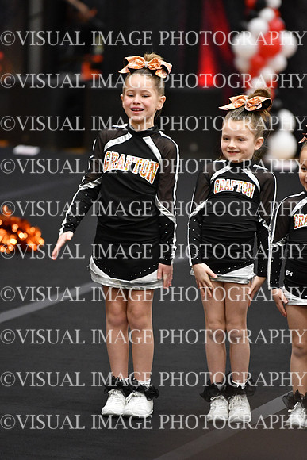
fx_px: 3835
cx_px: 154
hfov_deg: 4.6
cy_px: 230
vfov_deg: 6.9
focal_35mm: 300
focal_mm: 200
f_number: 2.8
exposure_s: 1/800
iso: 5000
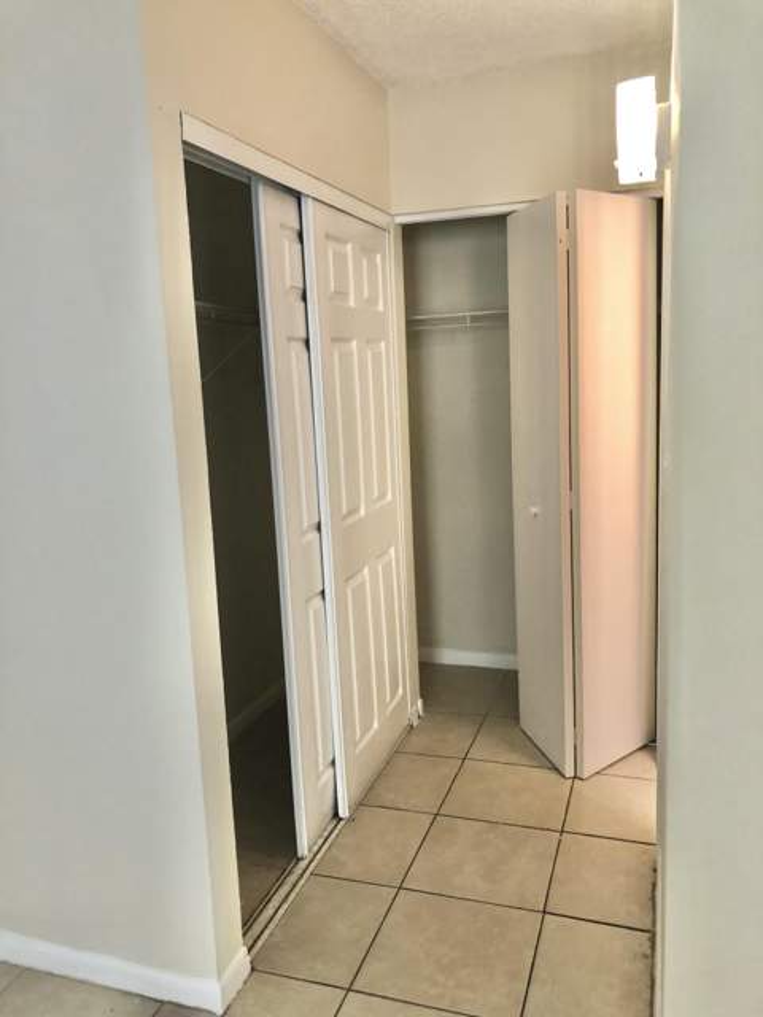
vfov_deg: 63.4
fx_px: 823
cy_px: 508
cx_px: 382
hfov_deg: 49.7
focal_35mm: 28
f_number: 1.8
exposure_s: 1/15
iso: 50
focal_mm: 3.99
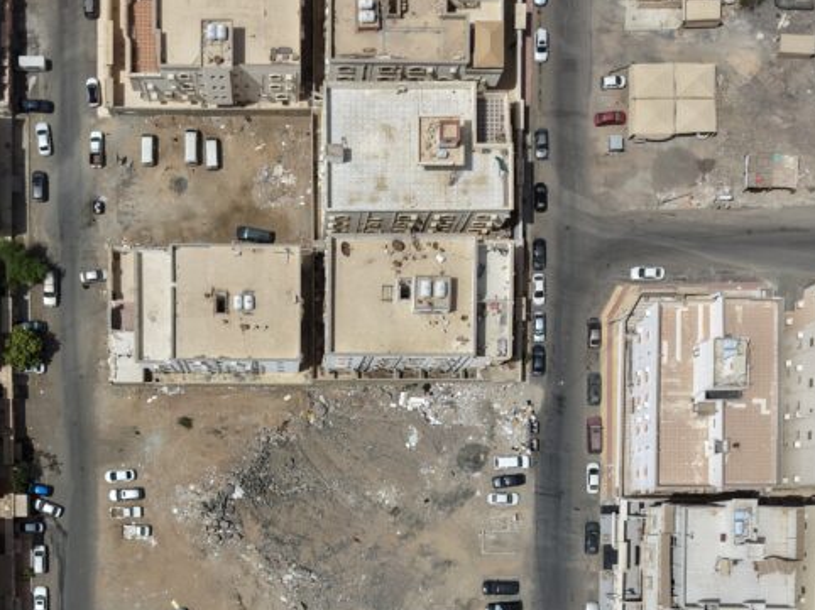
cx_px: 296
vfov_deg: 27.4
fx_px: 1200
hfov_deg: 37.2
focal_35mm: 51
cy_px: 561
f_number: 1.8
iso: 130
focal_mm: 8.67
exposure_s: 1/8000
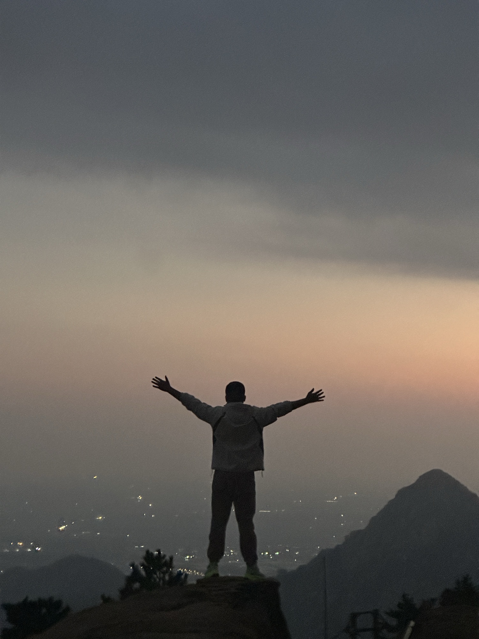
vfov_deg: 25.3
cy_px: 320
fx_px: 1421
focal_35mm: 77
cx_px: 240
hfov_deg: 19.1
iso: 2000
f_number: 2.8
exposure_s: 1/19
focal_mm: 9
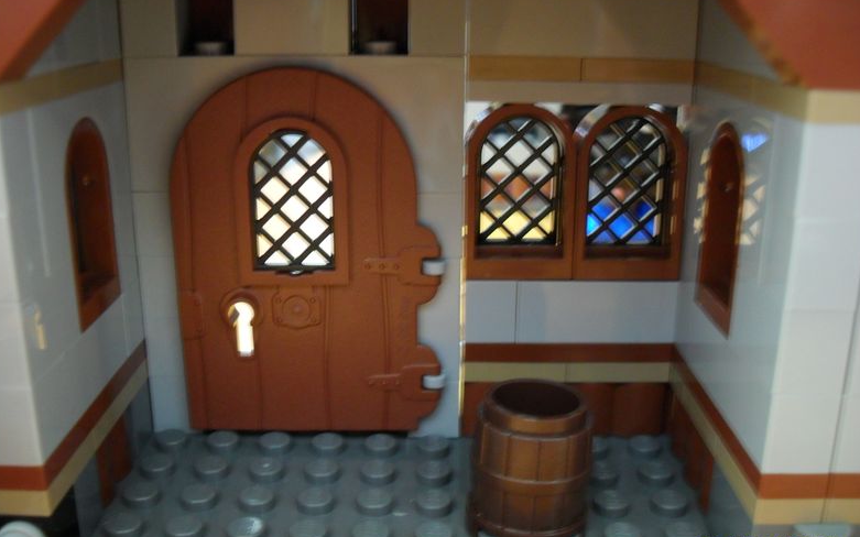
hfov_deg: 51.5
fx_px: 891
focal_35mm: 38
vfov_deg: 33.6
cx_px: 431
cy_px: 283
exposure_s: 1
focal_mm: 6.2
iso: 200
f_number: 2.8
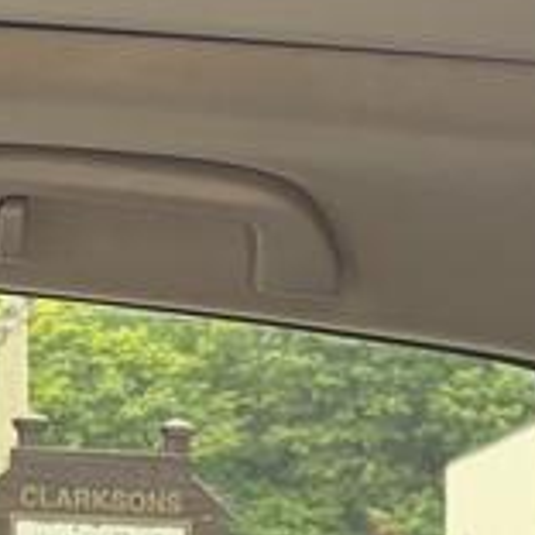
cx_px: 532
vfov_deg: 8.9
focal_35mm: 188
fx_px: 3287
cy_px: 991
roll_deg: -1.8
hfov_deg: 9.2
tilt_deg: -4.6
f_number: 1.6
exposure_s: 1/156
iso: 125
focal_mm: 5.96
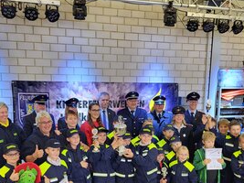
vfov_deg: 36.2
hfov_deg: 47.9
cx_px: 123
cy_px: 130
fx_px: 275
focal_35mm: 39
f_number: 1.8
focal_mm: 5.4
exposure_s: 1/100
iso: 160
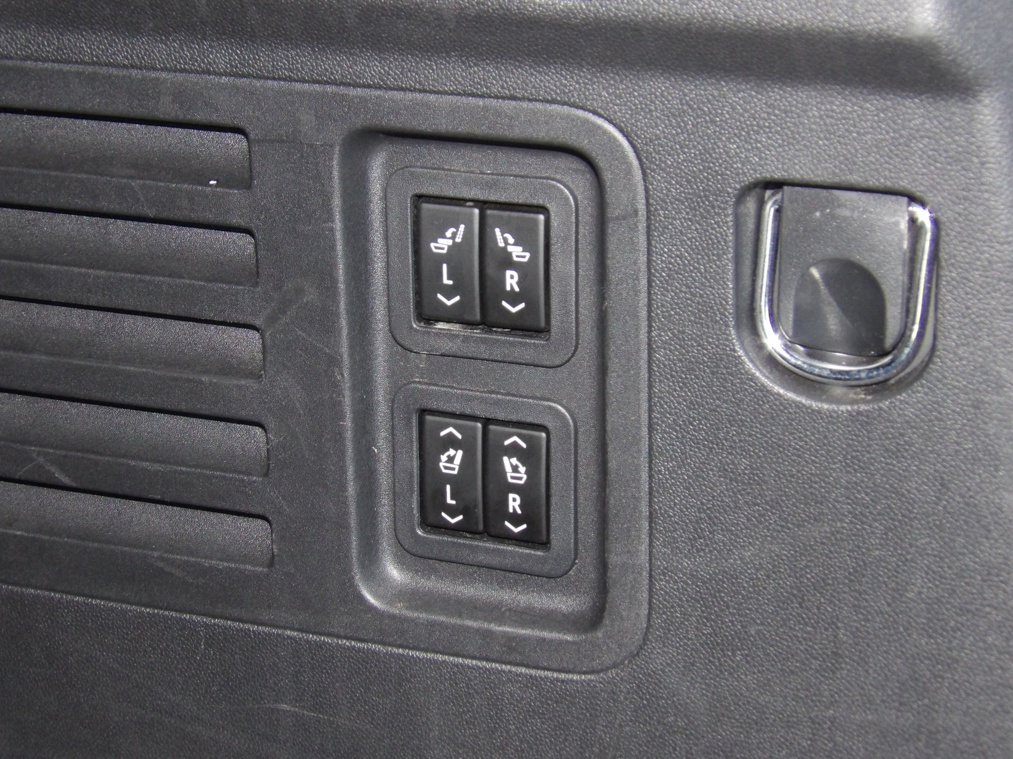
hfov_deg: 22.8
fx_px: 2516
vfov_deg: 17.2
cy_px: 382
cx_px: 511
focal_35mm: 86
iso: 500
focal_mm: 15.3
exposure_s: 1/100
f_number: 4.1
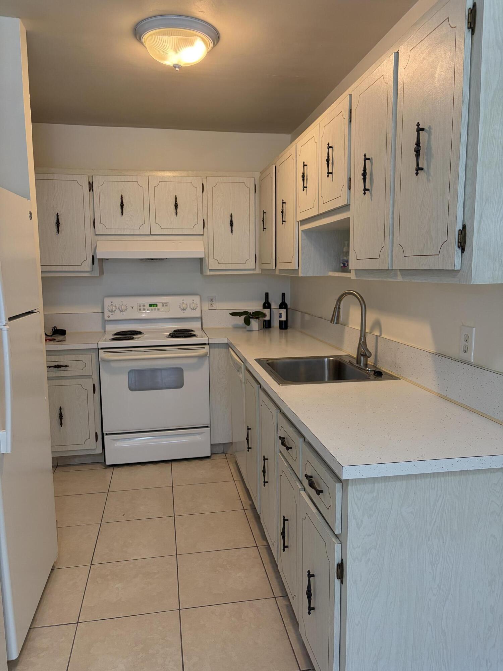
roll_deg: +0.1
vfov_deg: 67.3
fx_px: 504
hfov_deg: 53.1
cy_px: 336
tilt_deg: -7.7
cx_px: 252
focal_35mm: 26
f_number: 1.6
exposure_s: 1/120
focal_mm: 5.96
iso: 200
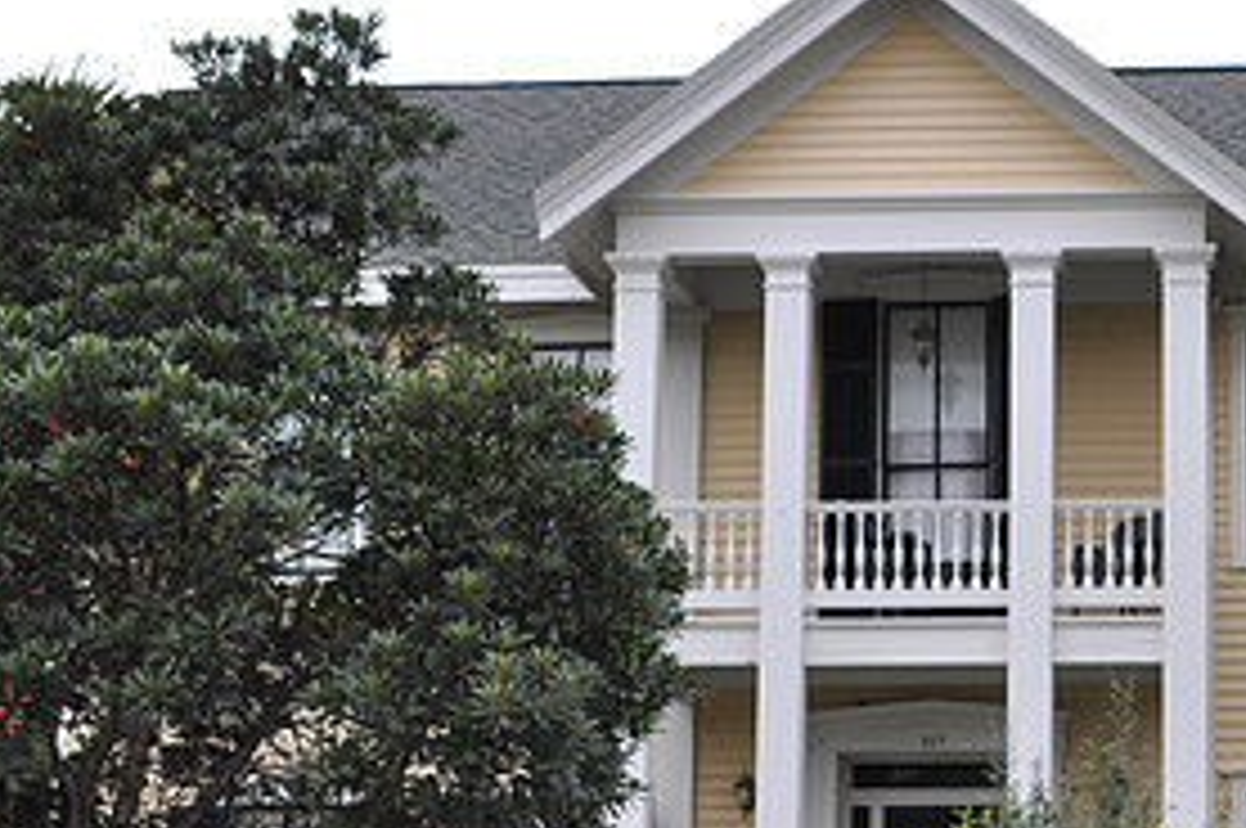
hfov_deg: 22.7
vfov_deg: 15.4
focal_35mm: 88
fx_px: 3042
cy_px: 596
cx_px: 1084
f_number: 9
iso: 200
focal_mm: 28
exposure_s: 1/80
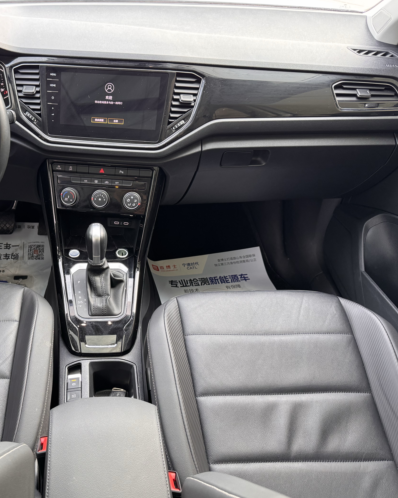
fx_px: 471
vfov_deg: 55.7
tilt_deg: -39.1
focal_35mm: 32
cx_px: 102
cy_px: 251
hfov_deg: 44.3
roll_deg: -1.3
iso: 200
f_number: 1.78
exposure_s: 1/121
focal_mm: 6.76
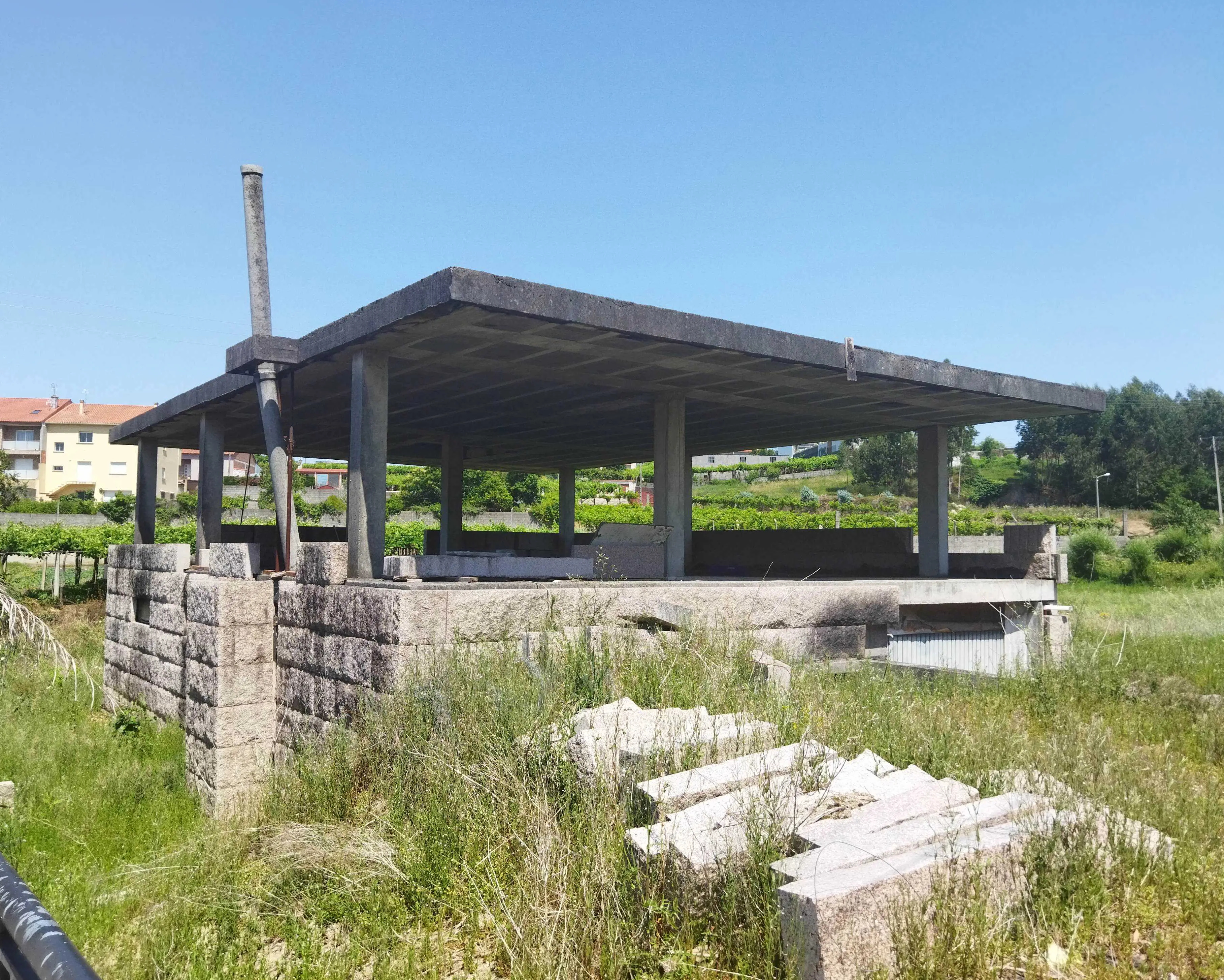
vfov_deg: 50.0
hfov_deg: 60.4
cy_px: 503
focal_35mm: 29
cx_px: 590
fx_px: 1051
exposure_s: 1/2030
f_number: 1.79
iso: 101
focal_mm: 4.71
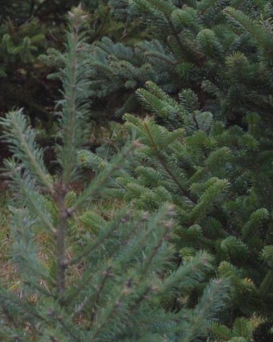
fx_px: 3181
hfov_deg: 4.9
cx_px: -227
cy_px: -39
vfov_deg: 6.1
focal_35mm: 315
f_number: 5.6
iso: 200
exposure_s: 1/100
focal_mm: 55
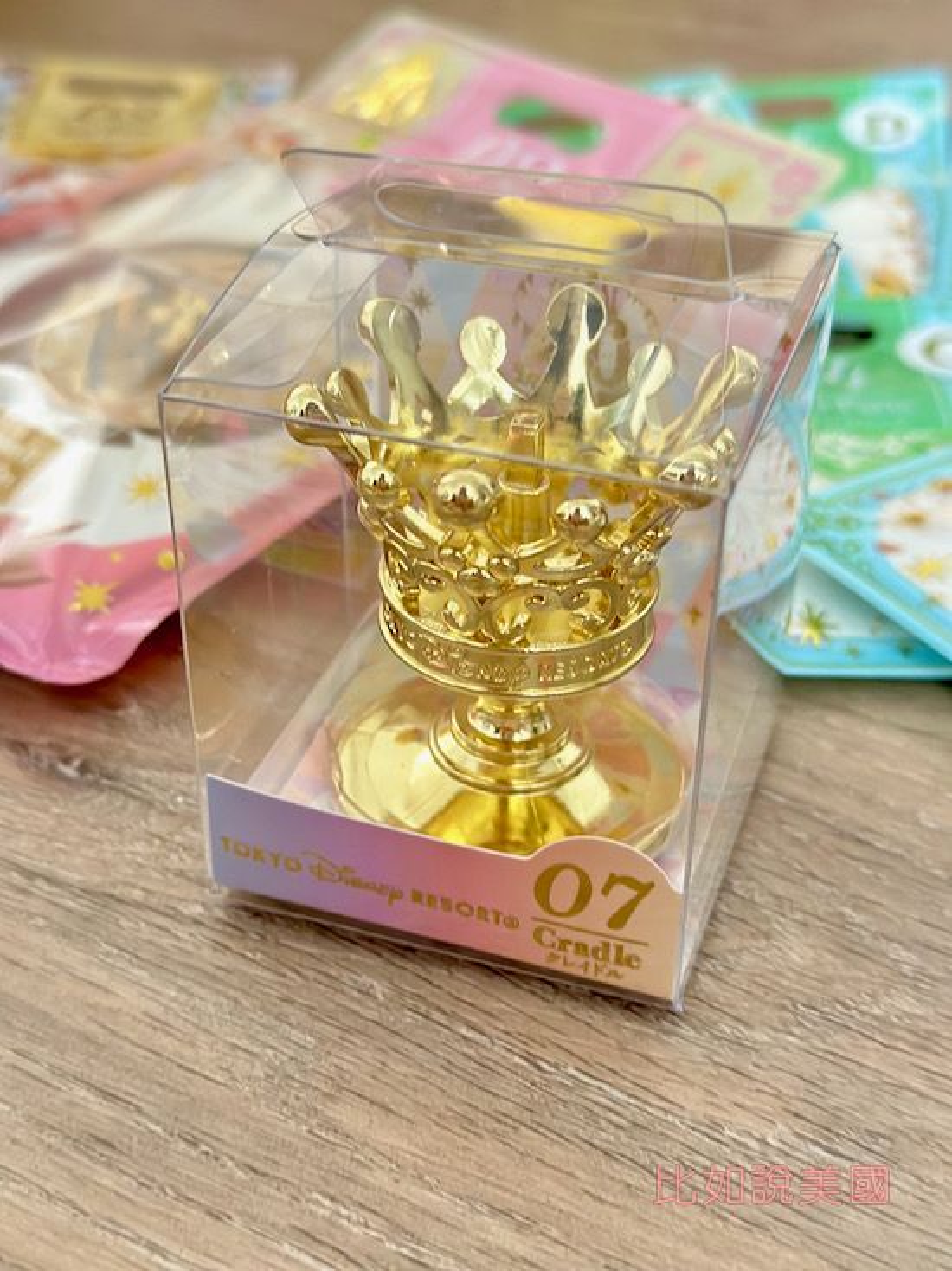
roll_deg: -0.8
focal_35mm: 48
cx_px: 476
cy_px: 636
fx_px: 1761
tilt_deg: -36.4
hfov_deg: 30.2
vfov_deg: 39.7
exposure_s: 1/17
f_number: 1.78
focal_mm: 6.86
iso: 640
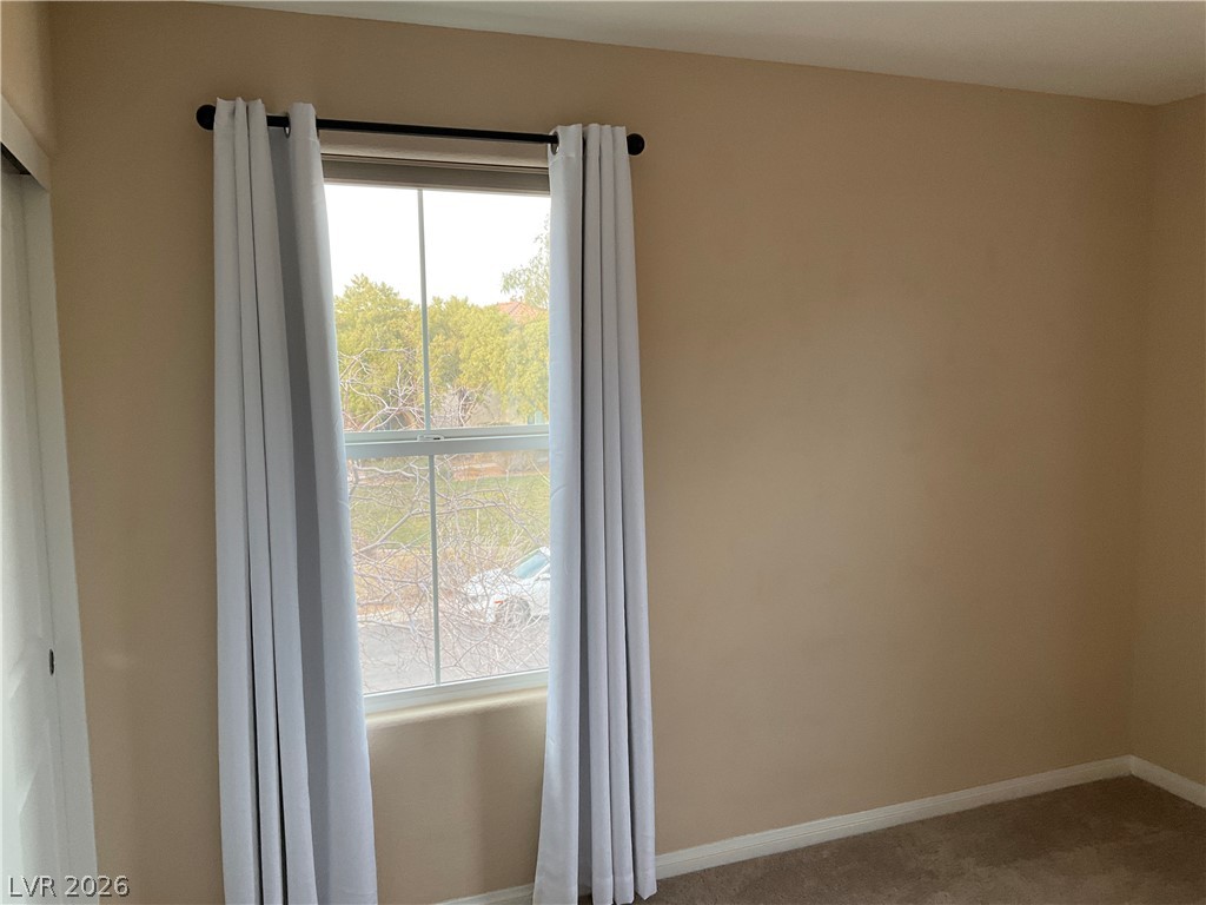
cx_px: 603
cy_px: 452
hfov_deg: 61.7
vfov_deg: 48.2
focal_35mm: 29
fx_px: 1010
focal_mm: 3
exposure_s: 1/85
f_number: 1.8
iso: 64
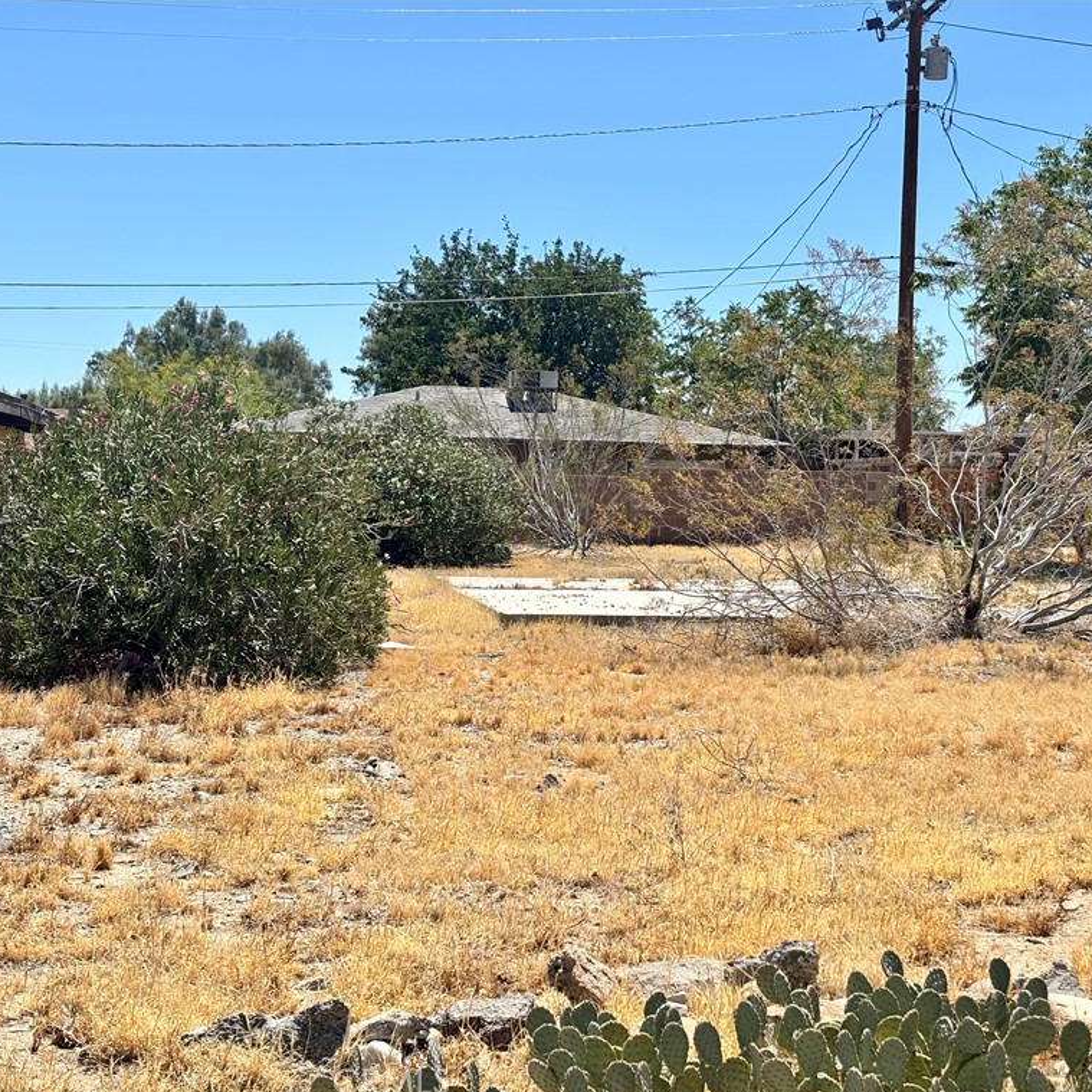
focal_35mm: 62
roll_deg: -1.7
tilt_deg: -1.6
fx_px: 2213
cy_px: 550
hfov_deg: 27.7
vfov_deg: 27.7
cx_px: 636
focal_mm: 5.96
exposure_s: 1/3534
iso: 32
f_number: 1.6
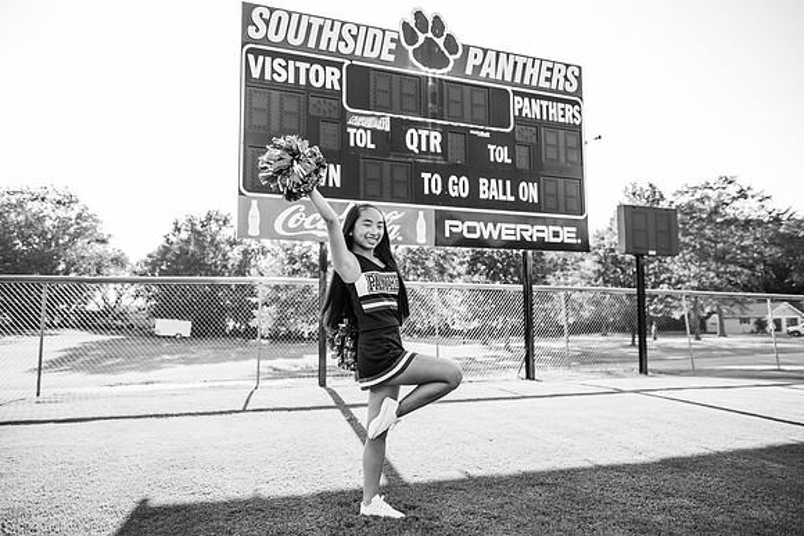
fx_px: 536
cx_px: 402
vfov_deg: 53.2
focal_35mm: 24
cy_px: 268
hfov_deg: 73.7
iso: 200
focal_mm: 24
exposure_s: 1/800
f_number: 2.8
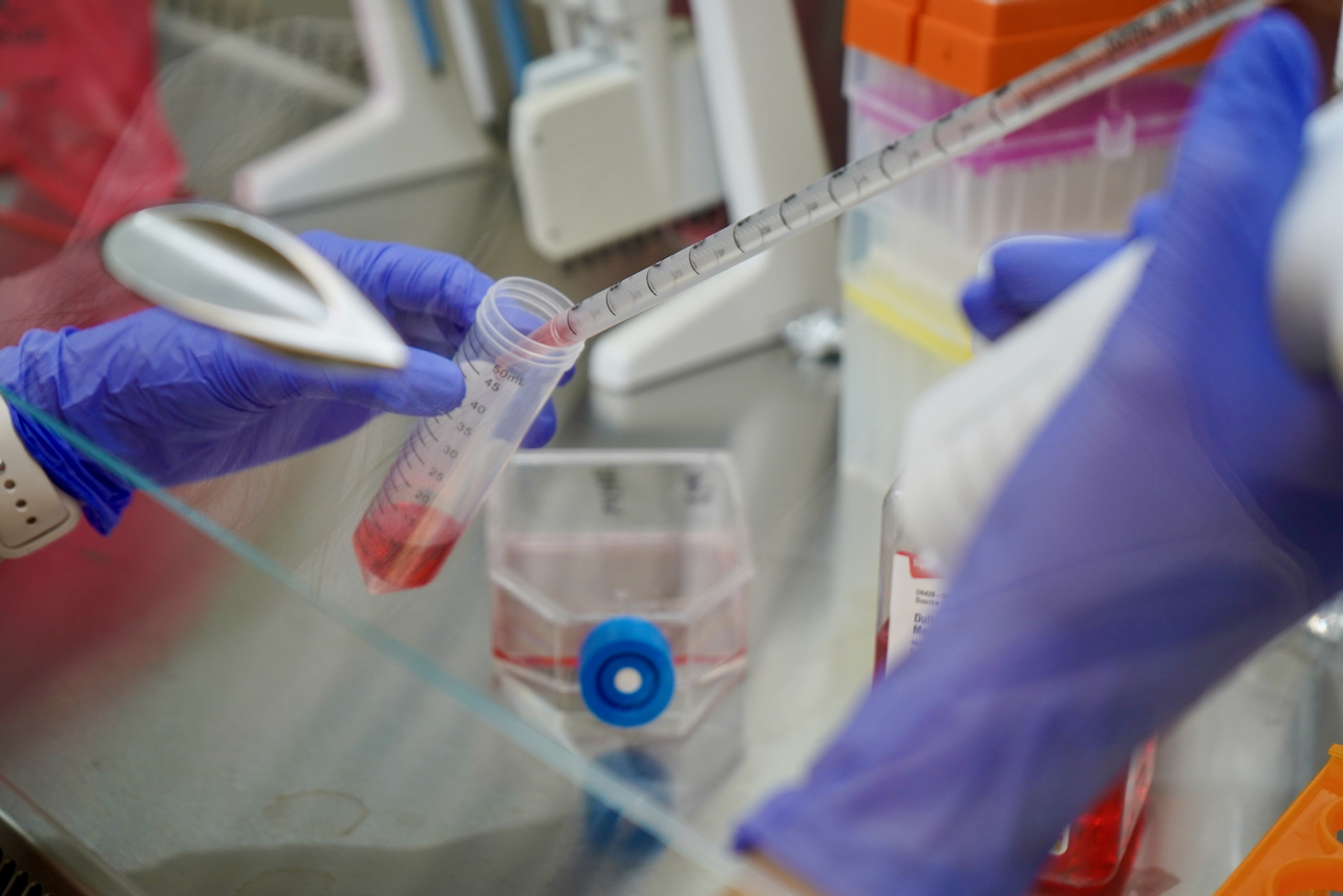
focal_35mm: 70
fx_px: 2612
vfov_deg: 19.5
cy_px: 448
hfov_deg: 28.8
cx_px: 672
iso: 500
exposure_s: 1/160
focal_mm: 70
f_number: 5.6
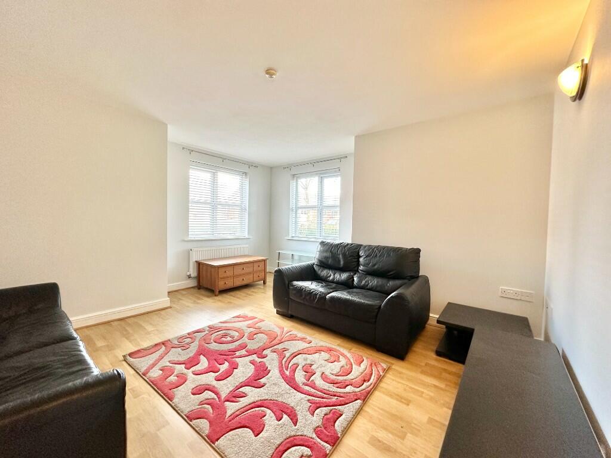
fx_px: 247
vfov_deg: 85.7
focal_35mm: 14
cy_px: 229
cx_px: 306
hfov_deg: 102.1
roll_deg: -1.5
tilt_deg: -1.8
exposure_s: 1/100
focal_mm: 2.22
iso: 160
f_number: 2.2
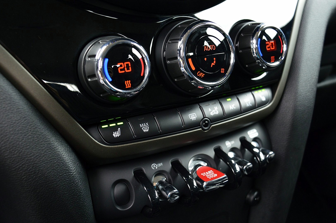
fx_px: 350
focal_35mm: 38
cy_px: 112
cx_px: 168
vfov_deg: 35.4
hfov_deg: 51.3
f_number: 5.6
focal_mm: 25
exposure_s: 1/60
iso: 800
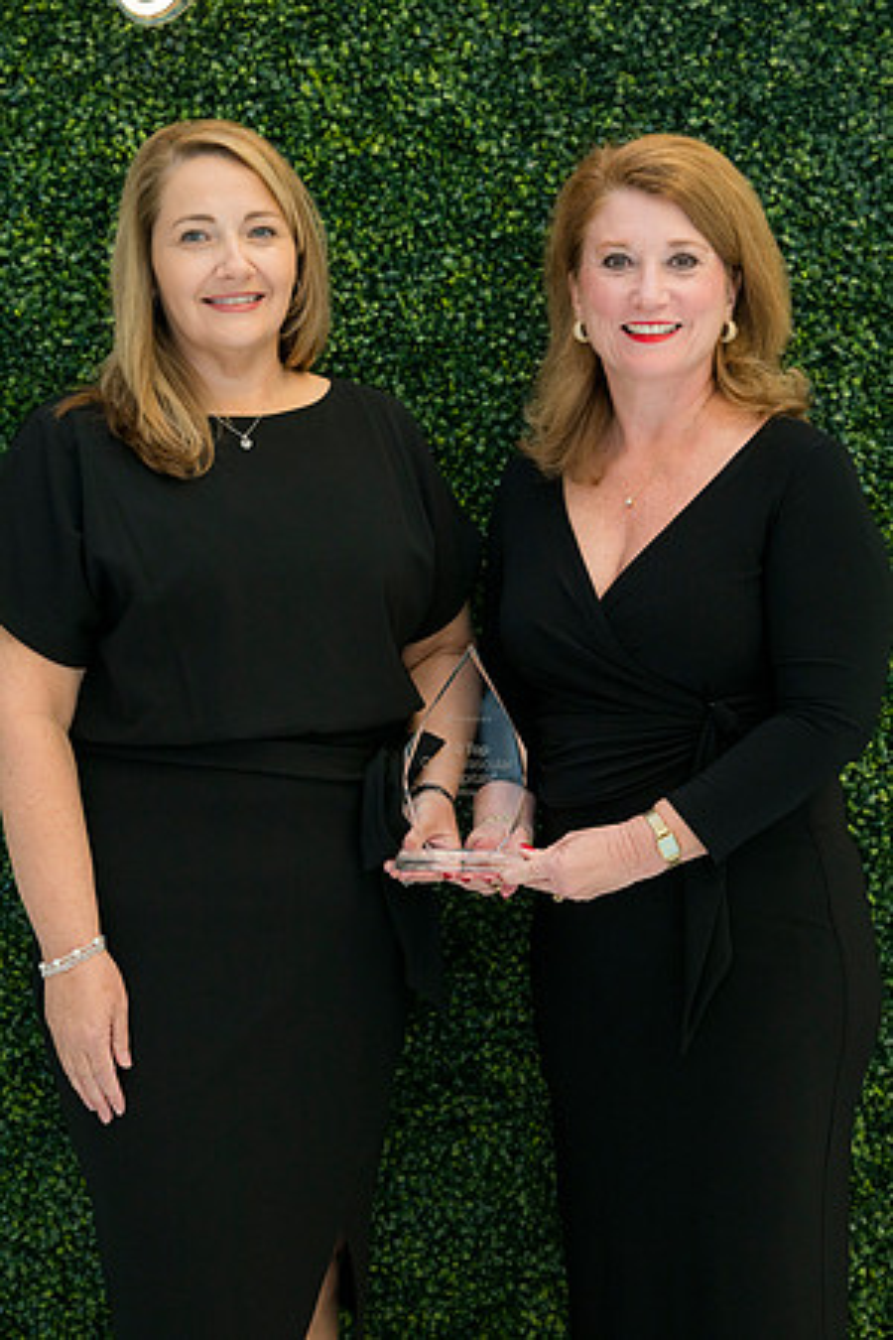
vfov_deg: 32.9
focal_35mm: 61
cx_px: 446
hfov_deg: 22.3
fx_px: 2270
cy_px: 670
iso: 400
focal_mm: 61
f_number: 5
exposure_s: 1/160
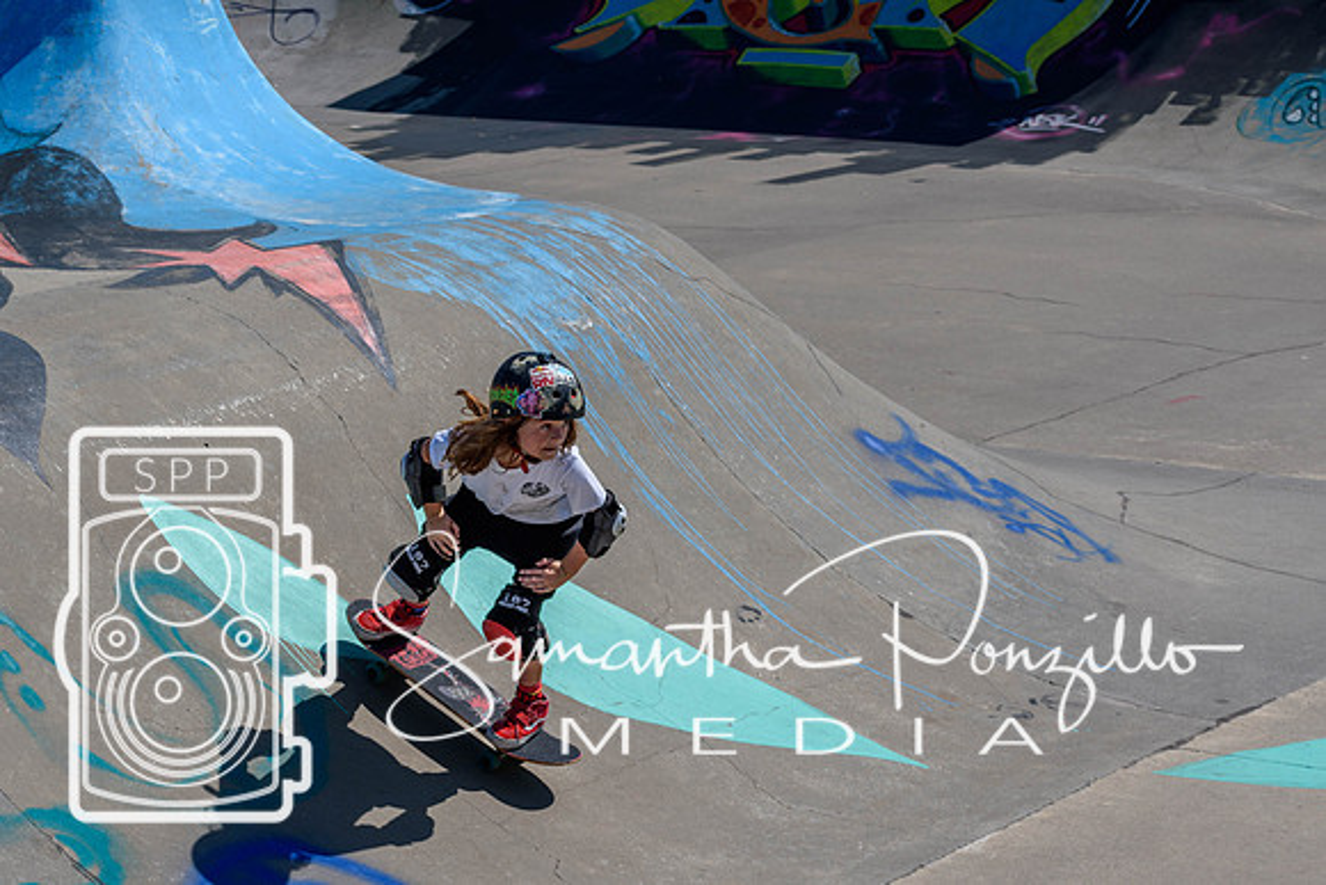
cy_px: 442
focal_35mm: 105
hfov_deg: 19.5
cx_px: 663
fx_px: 3868
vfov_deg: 13.0
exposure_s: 1/1000
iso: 200
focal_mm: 70
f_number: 8
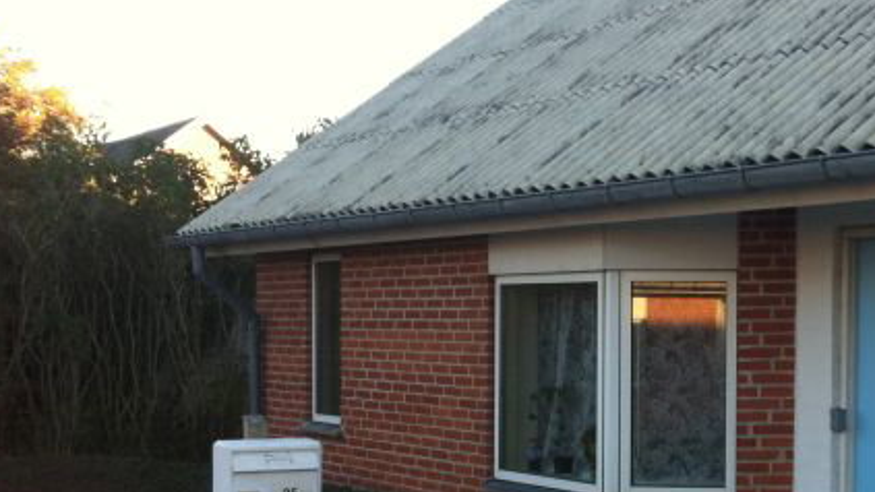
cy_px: 394
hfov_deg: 28.6
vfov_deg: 16.9
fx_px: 1647
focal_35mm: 71
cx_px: 790
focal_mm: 3.85
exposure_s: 1/127
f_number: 2.8
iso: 80
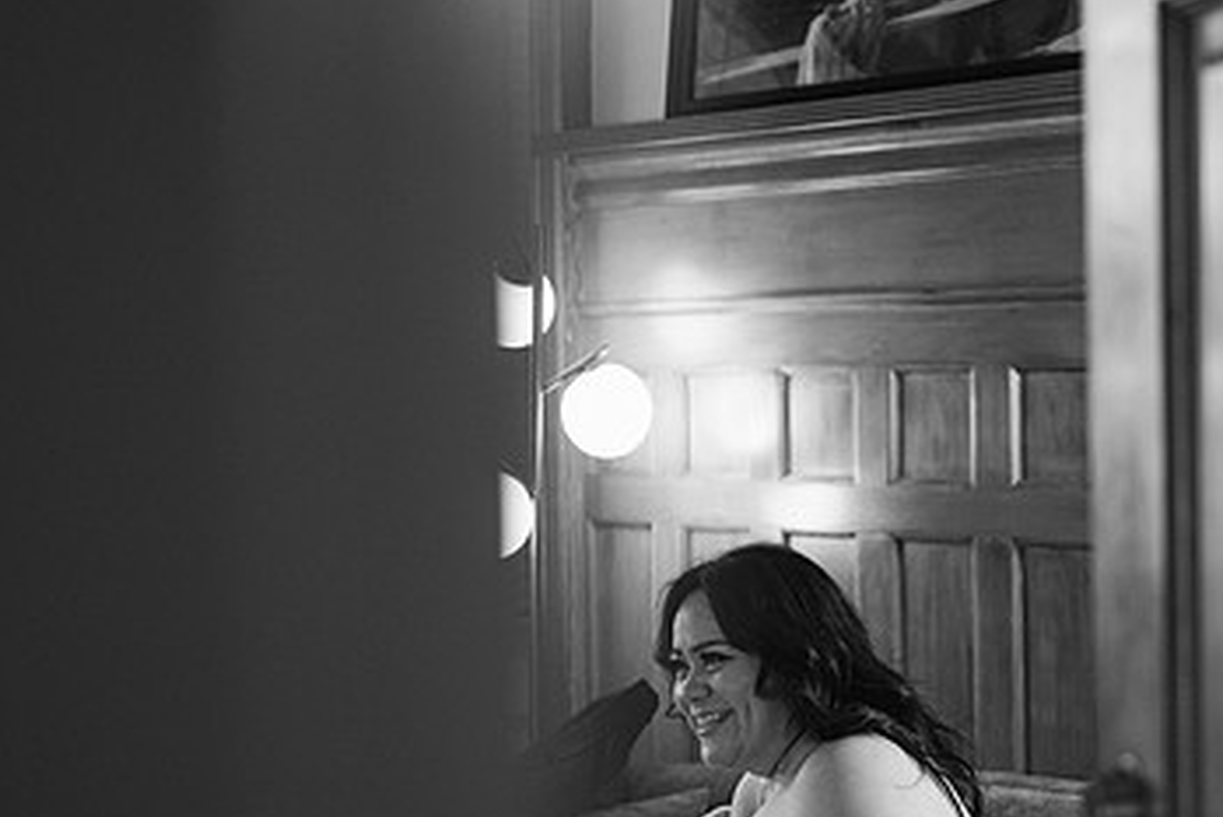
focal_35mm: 83
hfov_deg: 24.4
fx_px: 2821
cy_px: 536
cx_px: 729
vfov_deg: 16.4
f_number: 1.8
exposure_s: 1/125
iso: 1100
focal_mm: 50
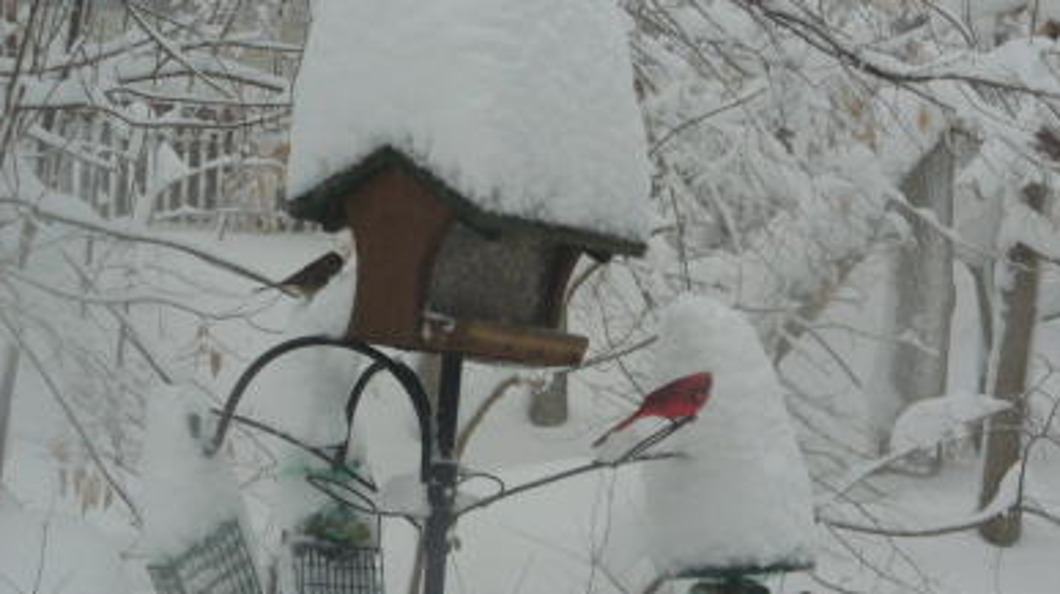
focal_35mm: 133
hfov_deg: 16.2
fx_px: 3735
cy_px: 367
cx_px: 523
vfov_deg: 9.1
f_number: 3.7
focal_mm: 19.4
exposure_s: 1/25
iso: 200
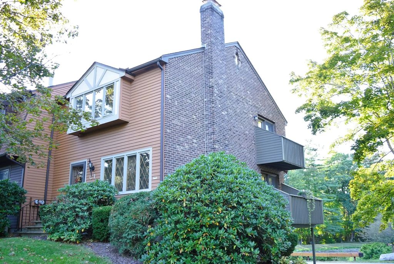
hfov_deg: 57.2
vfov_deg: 40.1
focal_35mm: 33
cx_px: 197
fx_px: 362
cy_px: 132
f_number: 5
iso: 400
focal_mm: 22
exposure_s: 1/100
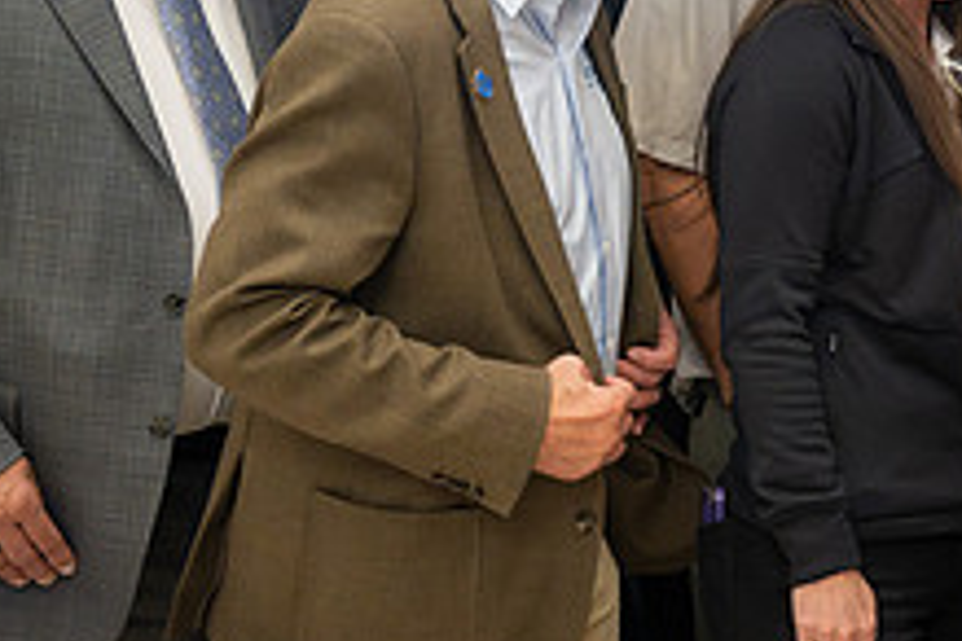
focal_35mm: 148
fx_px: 3955
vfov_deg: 9.2
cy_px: -68
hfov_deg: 13.4
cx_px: 1204
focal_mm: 56
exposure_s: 1/320
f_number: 4
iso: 4000
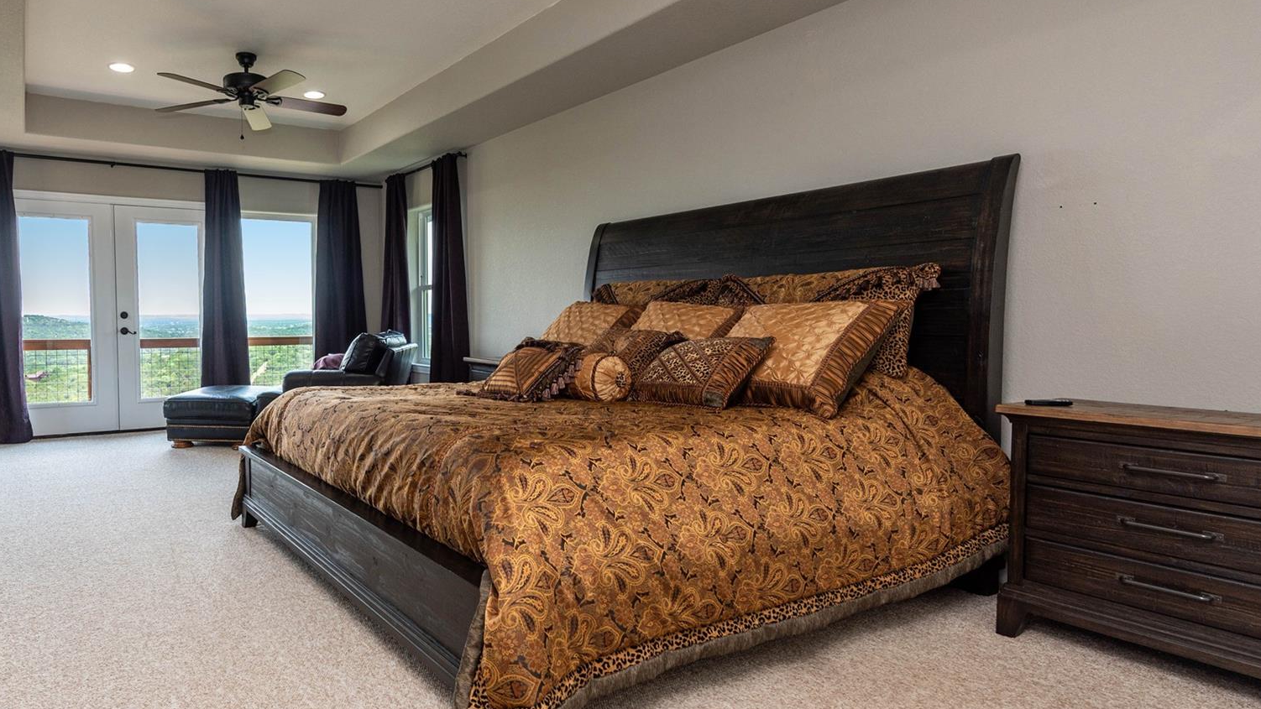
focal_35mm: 20
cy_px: 253
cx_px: 494
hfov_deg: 85.4
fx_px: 669
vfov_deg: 55.0
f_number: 5.6
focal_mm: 14
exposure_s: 1/125
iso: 200
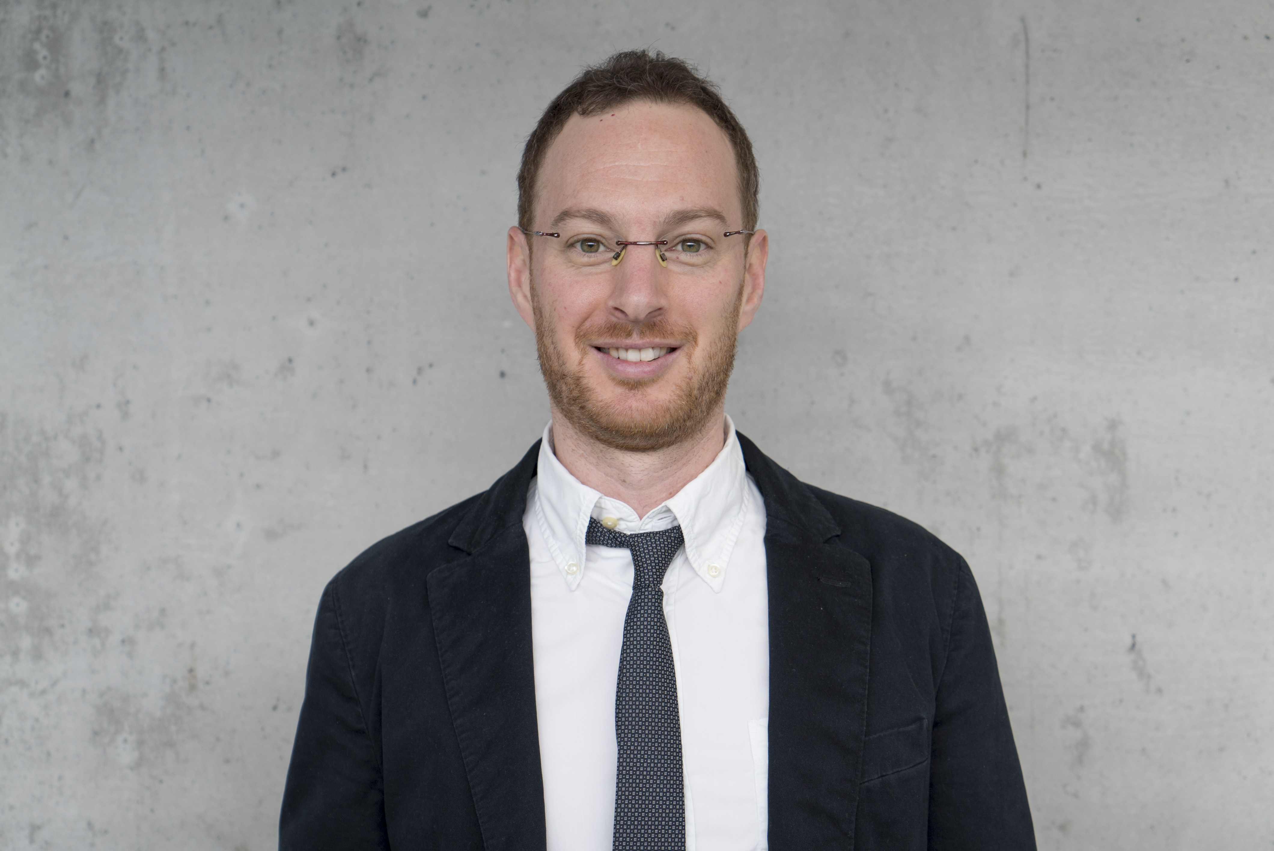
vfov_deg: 22.7
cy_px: 426
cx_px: 637
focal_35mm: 60
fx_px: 2124
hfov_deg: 33.4
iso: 320
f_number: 5
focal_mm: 60
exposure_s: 1/50
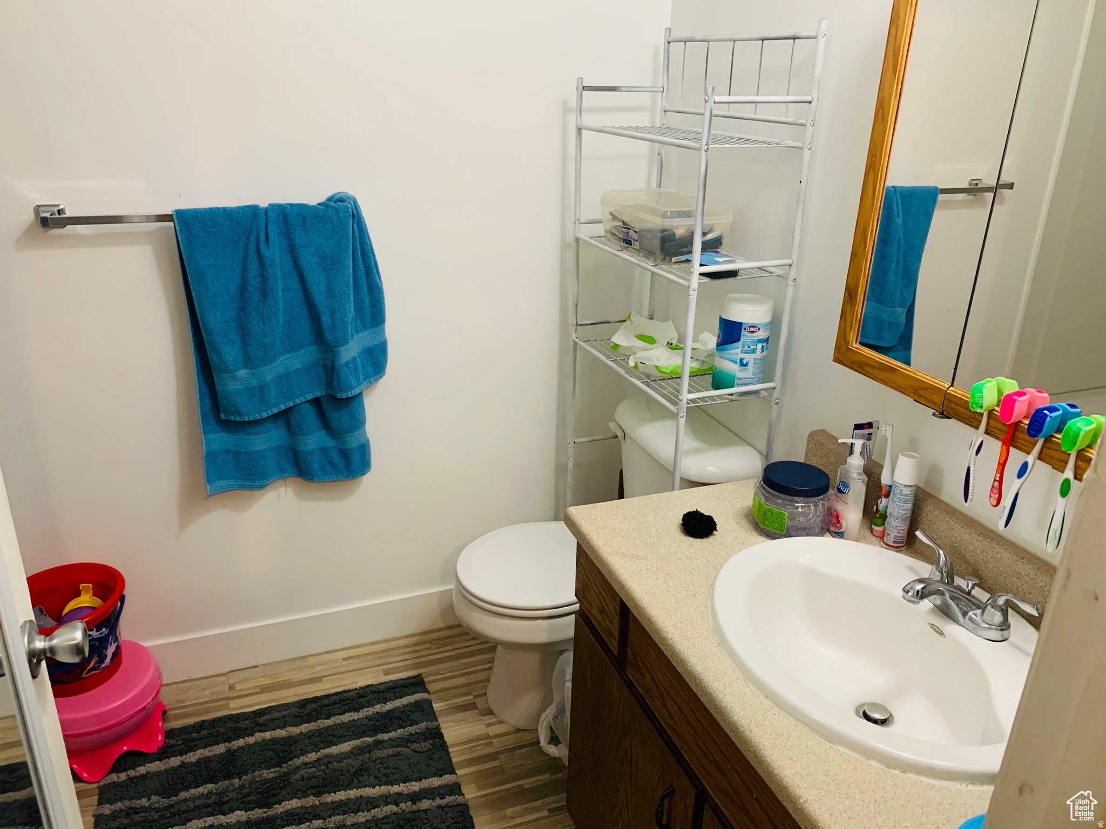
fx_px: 831
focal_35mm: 26
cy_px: 414
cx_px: 553
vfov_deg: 53.1
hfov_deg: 67.3
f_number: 1.8
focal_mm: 4.25
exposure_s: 1/60
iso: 320
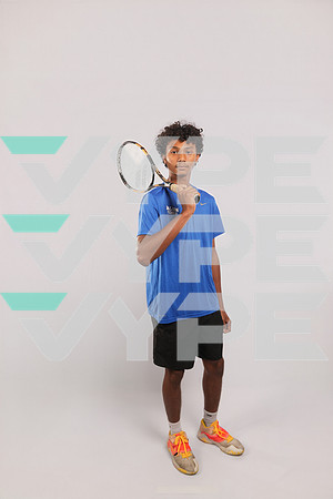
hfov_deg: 53.1
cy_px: 250
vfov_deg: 73.7
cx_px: 166
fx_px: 333
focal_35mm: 24
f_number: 7.1
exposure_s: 1/125
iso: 200
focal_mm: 24
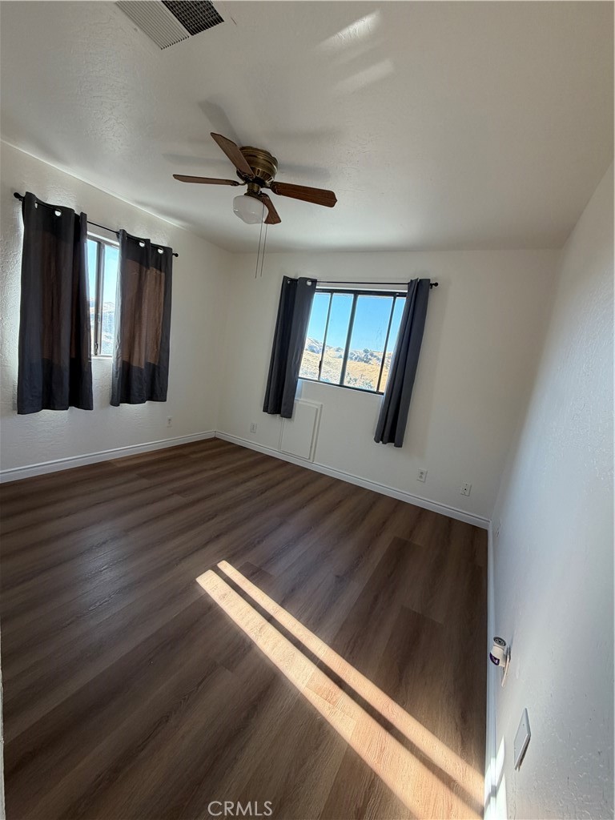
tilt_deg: -9.8
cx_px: 308
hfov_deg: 85.7
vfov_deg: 102.1
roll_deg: -8.2
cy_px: 410
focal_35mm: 14
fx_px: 332
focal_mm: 2.22
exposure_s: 1/121
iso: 80
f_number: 2.2
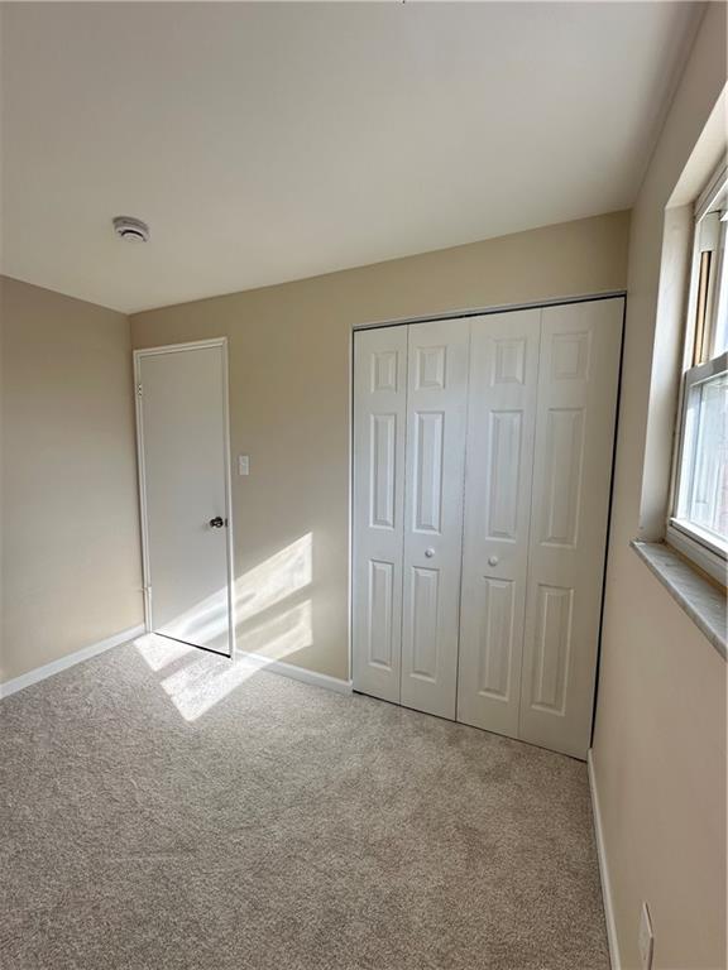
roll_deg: -1.1
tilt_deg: -5.6
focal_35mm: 14
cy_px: 485
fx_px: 393
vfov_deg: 102.1
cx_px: 364
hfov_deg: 85.7
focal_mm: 2.22
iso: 40
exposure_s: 1/296
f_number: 2.2
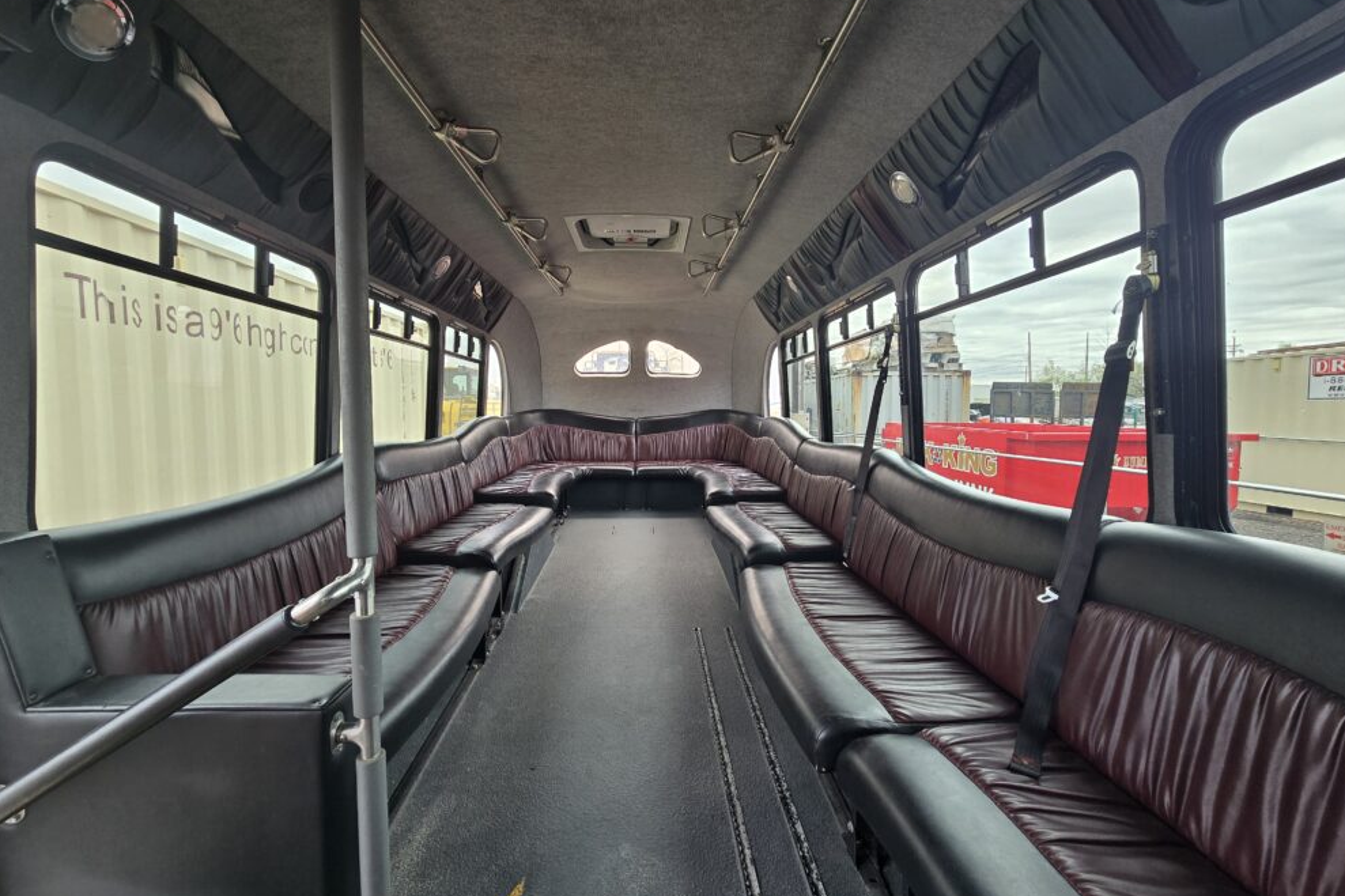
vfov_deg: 81.2
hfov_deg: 104.3
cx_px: 669
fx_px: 523
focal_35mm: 14
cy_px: 436
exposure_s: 1/120
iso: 64
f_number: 2.2
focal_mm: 2.2
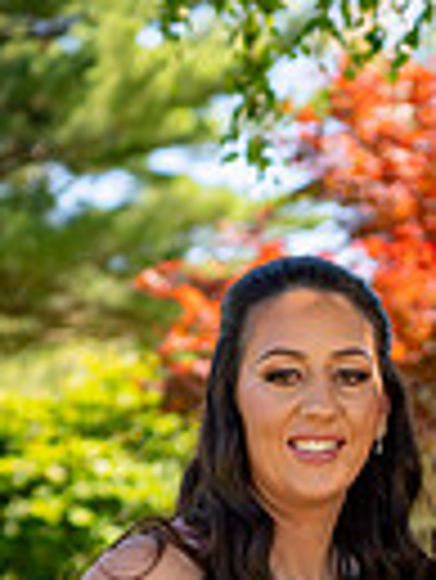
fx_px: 2800
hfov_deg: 8.8
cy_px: 652
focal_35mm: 167
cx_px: 447
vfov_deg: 11.6
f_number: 3.2
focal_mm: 50
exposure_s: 1/800
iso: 100
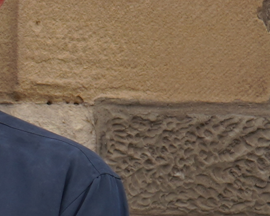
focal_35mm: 332
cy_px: 136
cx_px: -719
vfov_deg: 4.7
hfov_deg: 5.3
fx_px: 2653
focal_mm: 39
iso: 100
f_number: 4.5
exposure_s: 1/250
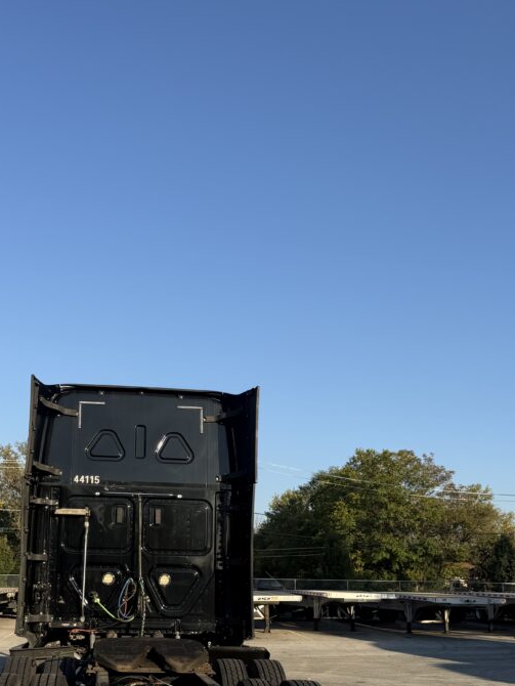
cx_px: 180
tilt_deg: +9.0
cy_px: 476
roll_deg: -2.3
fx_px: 753
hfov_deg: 37.4
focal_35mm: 38
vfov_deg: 47.9
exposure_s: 1/2907
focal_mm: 6.76
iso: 80
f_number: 1.78
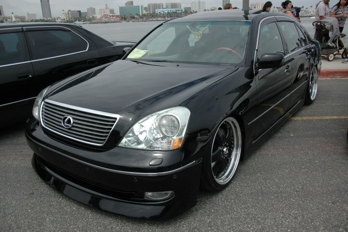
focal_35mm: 30
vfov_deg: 43.5
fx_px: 290
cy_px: 116
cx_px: 174
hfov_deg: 62.0
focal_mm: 20
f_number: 3.8
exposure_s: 1/2500
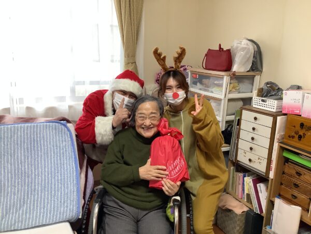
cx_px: 156
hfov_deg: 58.4
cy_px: 117
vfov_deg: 45.4
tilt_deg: -13.0
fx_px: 279
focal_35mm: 31
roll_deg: -1.8
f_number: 2.4
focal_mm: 3.3
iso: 125
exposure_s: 1/60
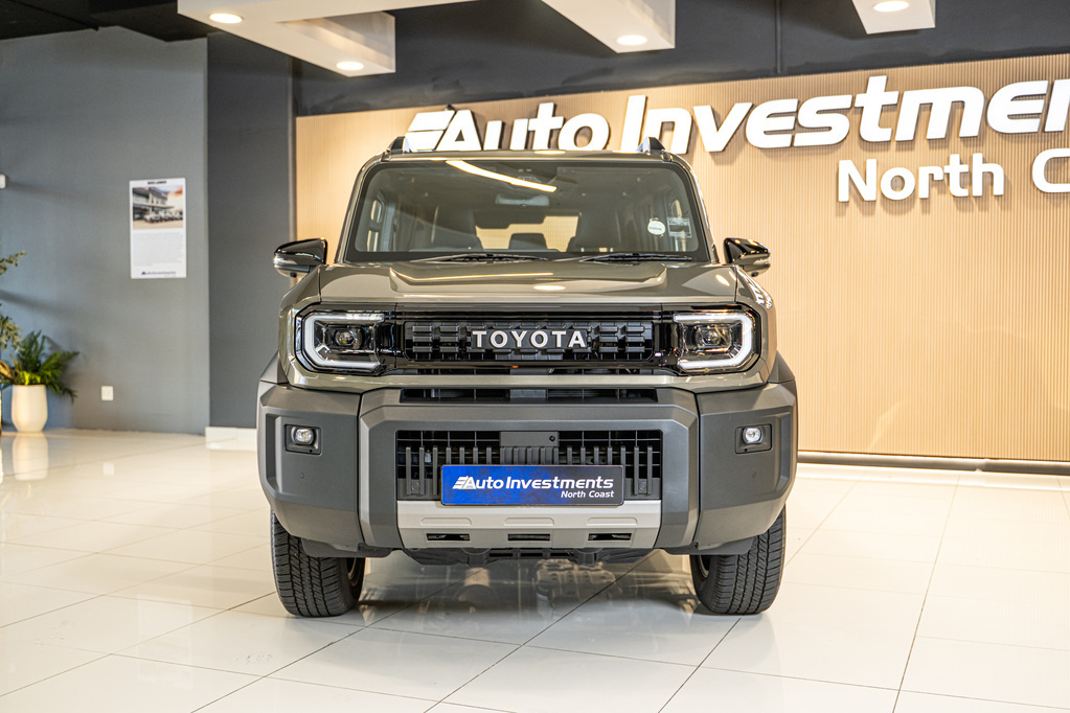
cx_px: 535
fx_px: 1129
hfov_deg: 50.7
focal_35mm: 38
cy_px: 356
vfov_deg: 35.1
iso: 500
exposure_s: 1/125
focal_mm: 38
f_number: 2.8
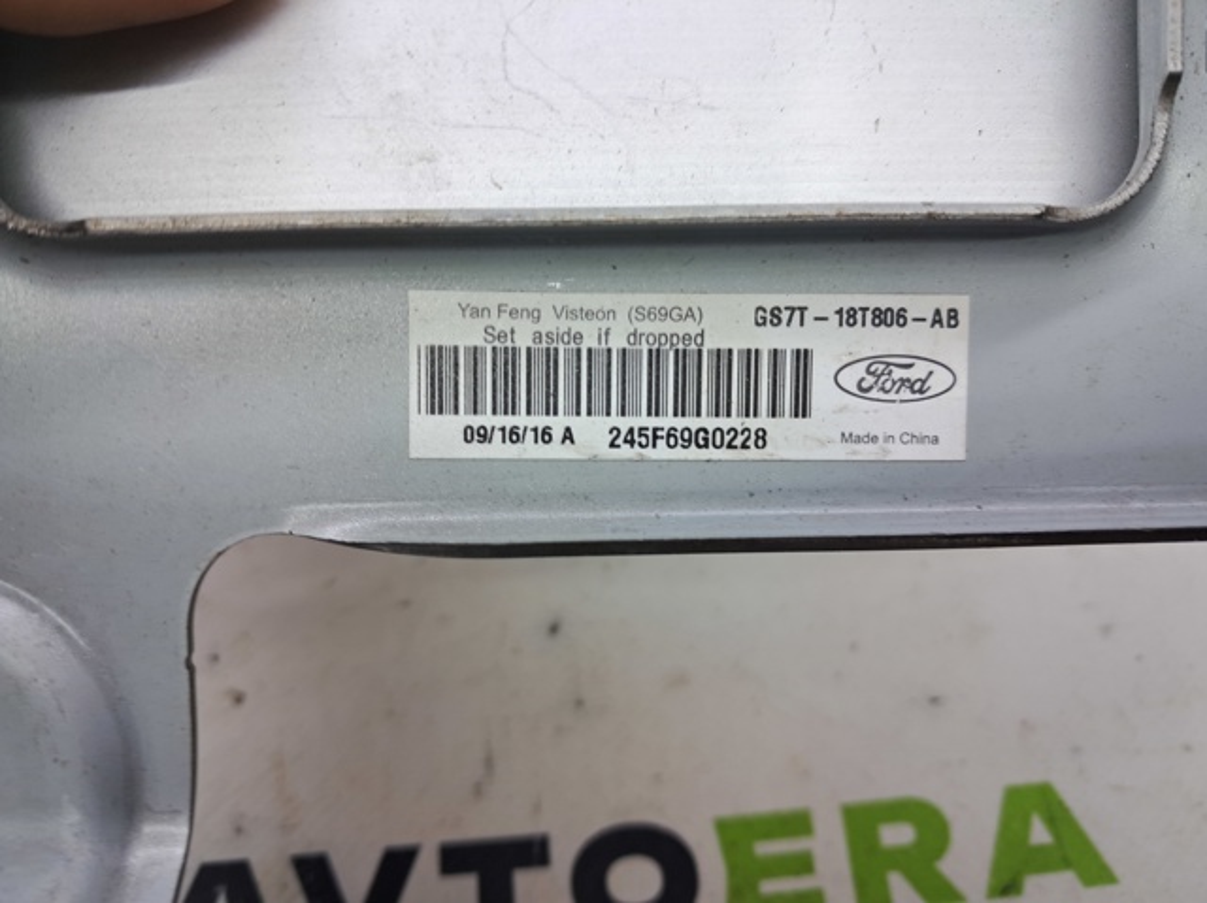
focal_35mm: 27
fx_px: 941
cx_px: 604
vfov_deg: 51.3
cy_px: 452
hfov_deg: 65.4
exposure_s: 1/50
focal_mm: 4
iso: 50
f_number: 1.8
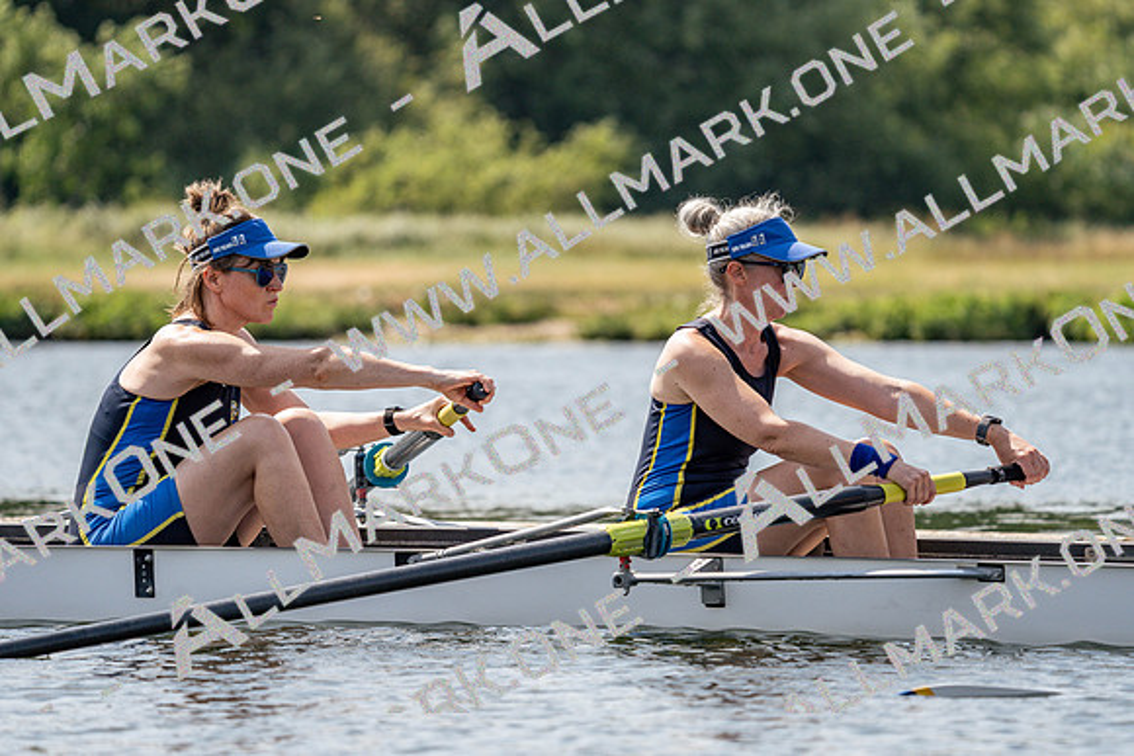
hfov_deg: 6.7
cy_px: 378
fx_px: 9641
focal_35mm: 306
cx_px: 567
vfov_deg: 4.5
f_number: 6.3
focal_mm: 306
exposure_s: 1/1600
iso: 250
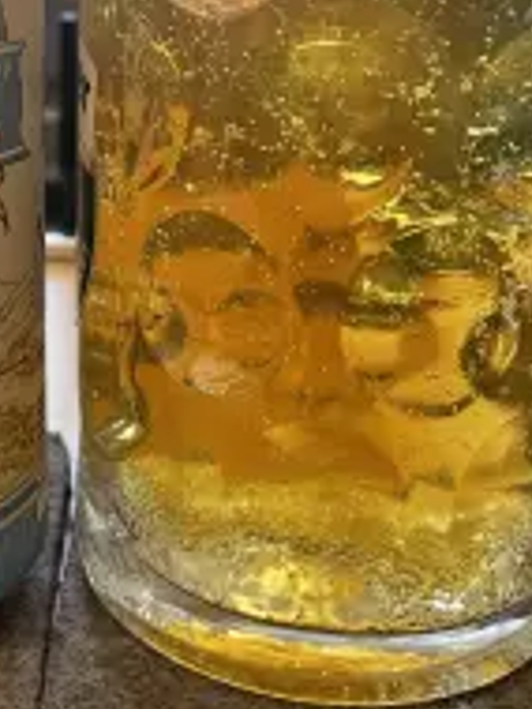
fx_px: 1126
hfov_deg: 26.2
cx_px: 116
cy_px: 41
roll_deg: -0.4
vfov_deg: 32.7
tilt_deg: -6.4
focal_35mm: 55
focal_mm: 4.2
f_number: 1.6
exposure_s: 1/69
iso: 125
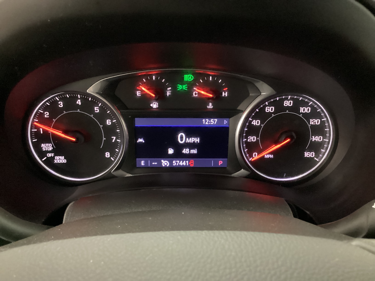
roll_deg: -1.2
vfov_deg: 45.4
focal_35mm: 31
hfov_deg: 58.4
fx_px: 336
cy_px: 140
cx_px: 188
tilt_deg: -29.1
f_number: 2.4
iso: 640
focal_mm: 3.3
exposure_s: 1/15
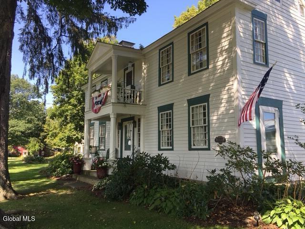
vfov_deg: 48.2
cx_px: 152
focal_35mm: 29
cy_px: 114
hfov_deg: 61.7
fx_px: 256
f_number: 2.2
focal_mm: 4.15
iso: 32
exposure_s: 1/520
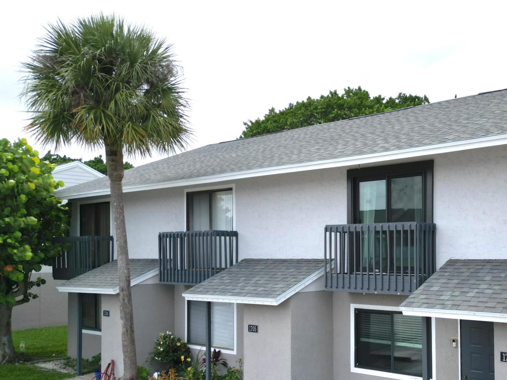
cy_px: 253
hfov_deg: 48.3
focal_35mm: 37
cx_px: 378
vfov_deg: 38.2
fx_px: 542
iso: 130
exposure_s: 1/3000
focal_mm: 6.72
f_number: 1.7
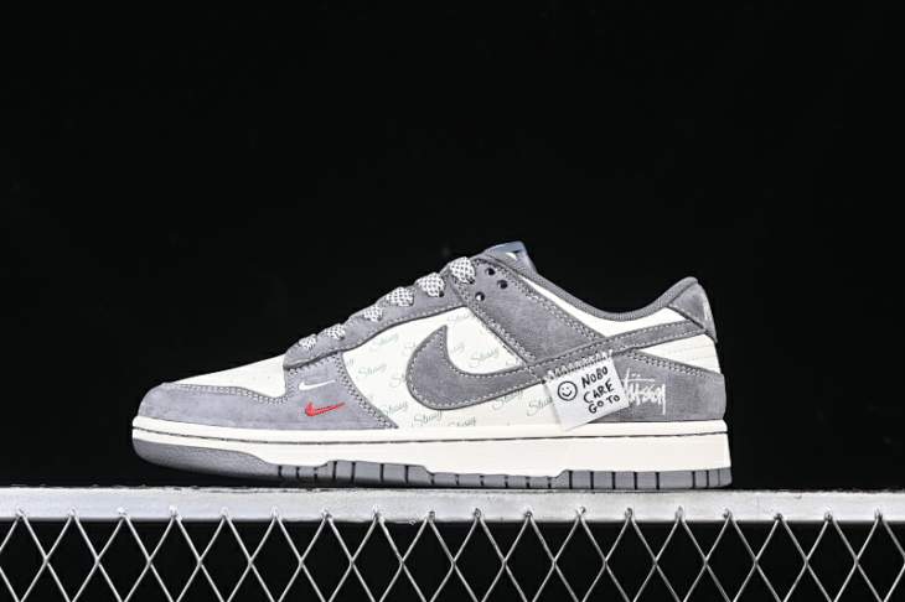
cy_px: 301
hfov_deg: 27.0
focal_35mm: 75
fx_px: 1884
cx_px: 452
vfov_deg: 18.2
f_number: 7.1
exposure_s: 1/80
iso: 160
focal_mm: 50
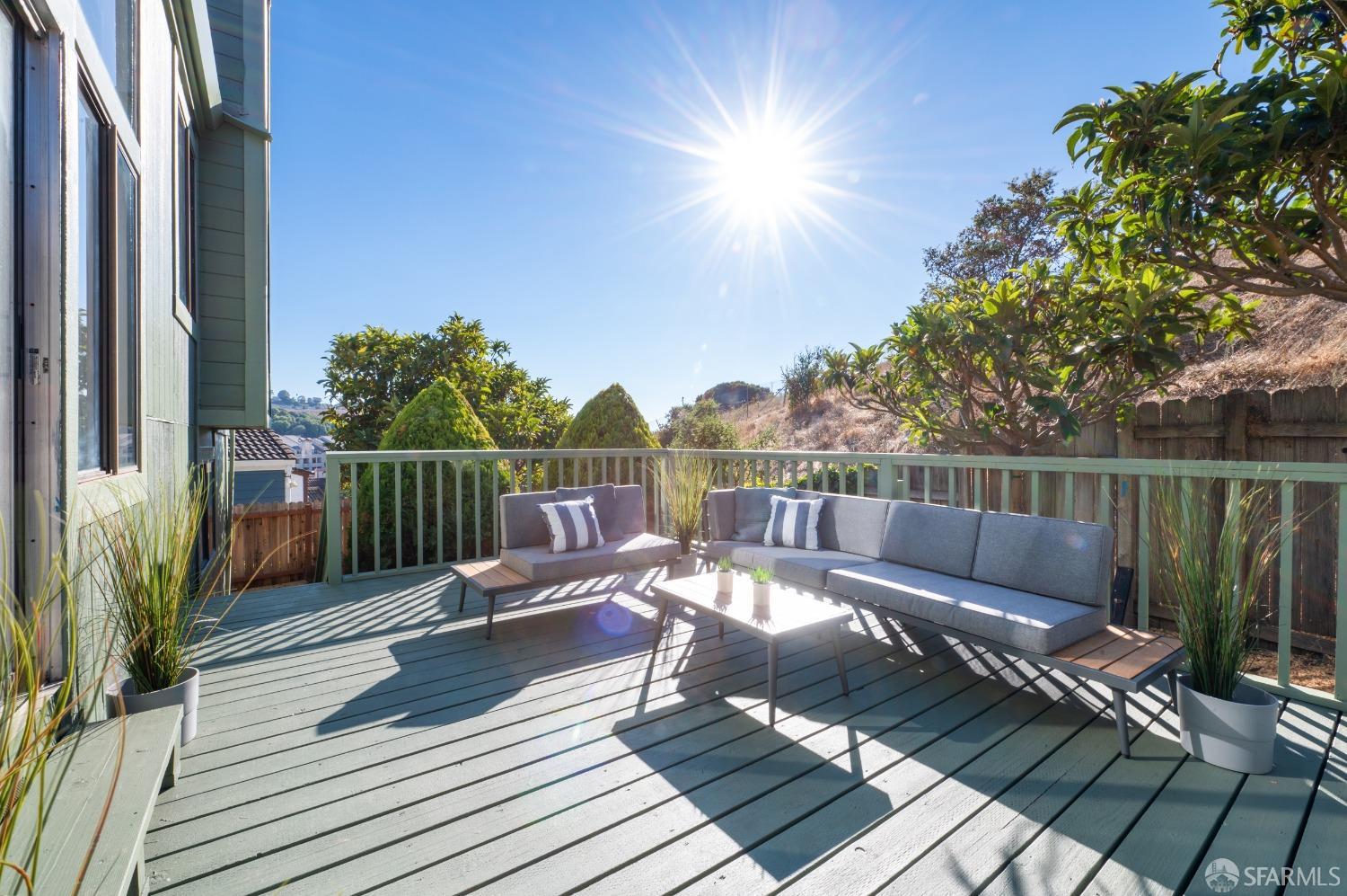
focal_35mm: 14
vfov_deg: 81.1
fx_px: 523
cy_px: 448
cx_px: 674
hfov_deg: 104.3
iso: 64
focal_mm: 14
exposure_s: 1/8
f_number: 18
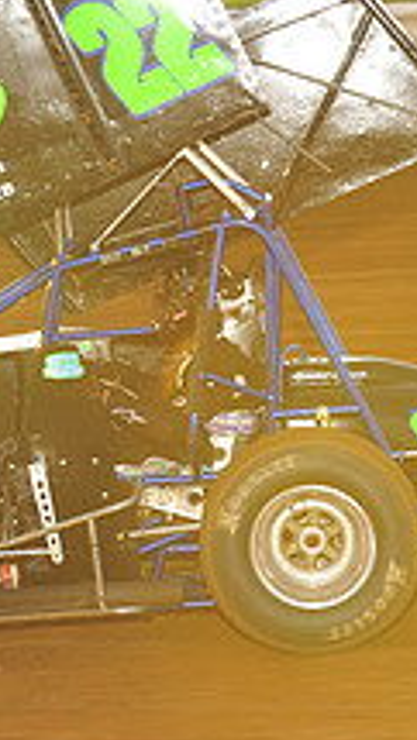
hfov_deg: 4.6
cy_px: 237
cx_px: -162
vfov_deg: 8.3
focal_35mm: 260
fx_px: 5109
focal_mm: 92
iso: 800
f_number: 8
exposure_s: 1/320
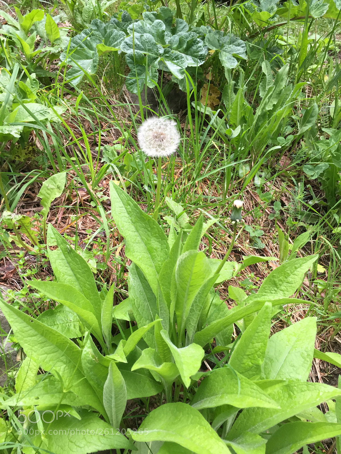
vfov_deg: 61.7
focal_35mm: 29
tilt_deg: -23.3
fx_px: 381
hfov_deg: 48.2
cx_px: 170
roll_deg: +0.1
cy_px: 227
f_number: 2.2
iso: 32
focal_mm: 4.15
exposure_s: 1/33
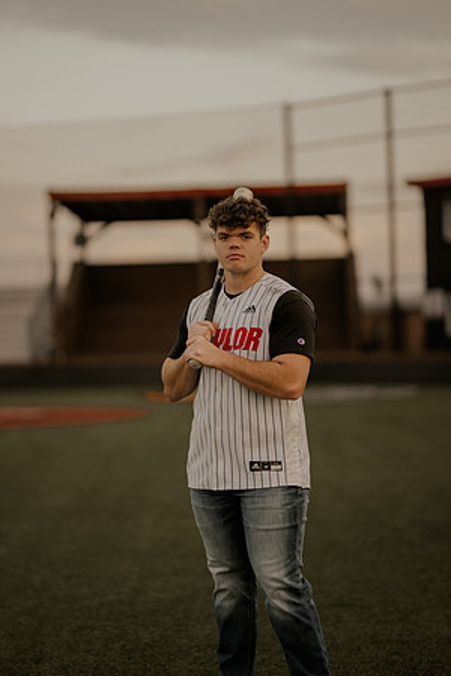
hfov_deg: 16.1
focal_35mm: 85
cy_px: 338
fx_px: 1597
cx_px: 226
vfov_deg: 23.9
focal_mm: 85
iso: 800
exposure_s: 1/2500
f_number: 1.4
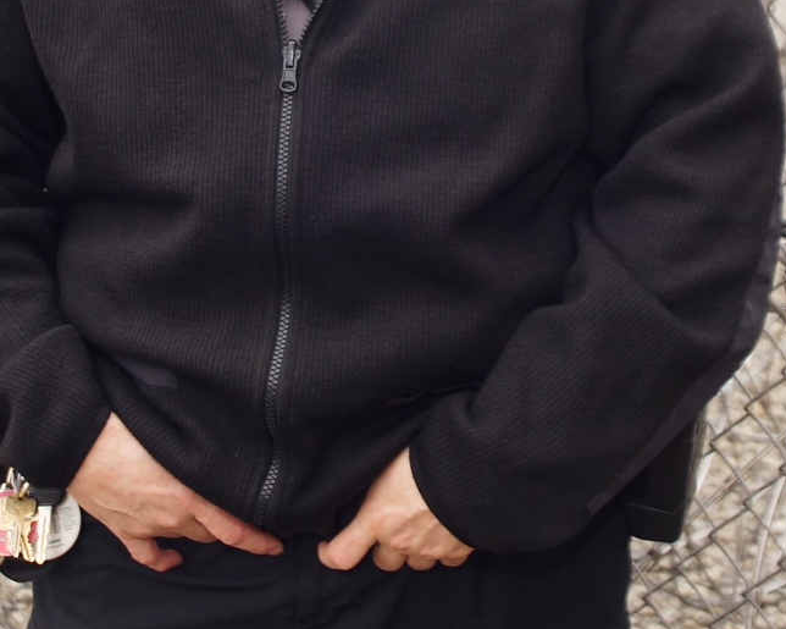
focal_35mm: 86
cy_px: -12
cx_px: 410
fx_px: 2000
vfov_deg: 17.4
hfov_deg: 22.2
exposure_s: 1/160
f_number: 5.6
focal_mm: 30
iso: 400
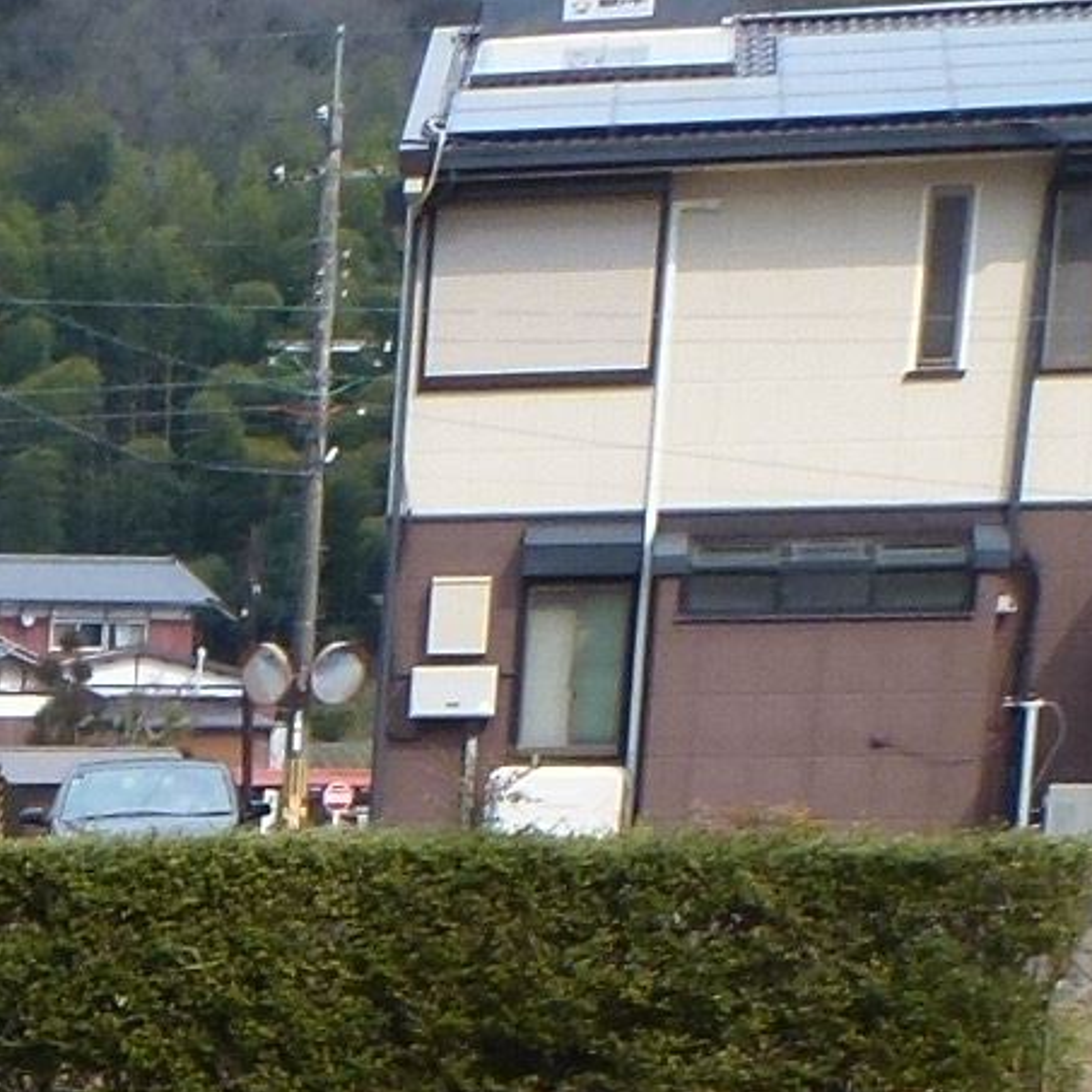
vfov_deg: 12.8
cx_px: -1121
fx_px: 4283
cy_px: 2119
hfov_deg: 12.7
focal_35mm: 120
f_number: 4
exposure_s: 1/160
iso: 100
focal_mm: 4.3
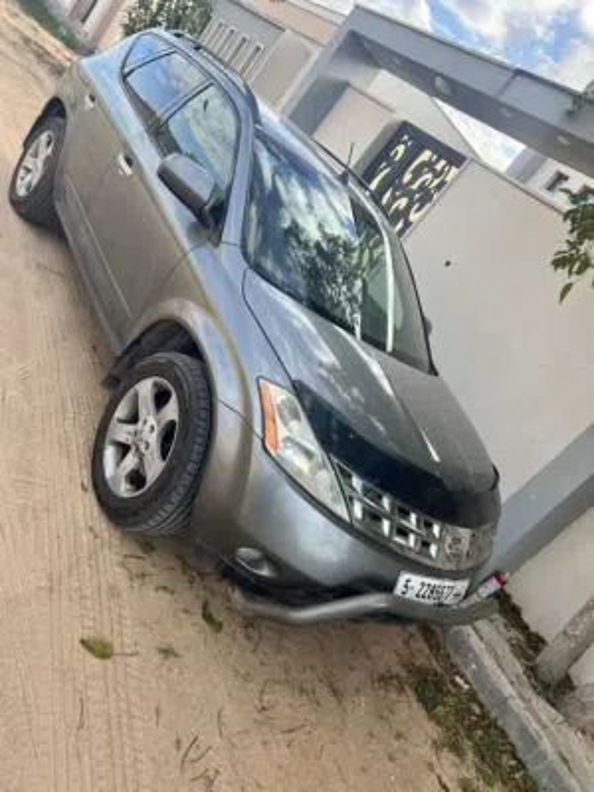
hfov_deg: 53.1
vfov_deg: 67.3
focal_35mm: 26
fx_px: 595
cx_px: 297
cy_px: 396
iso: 50
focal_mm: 5.7
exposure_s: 1/791
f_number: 1.5
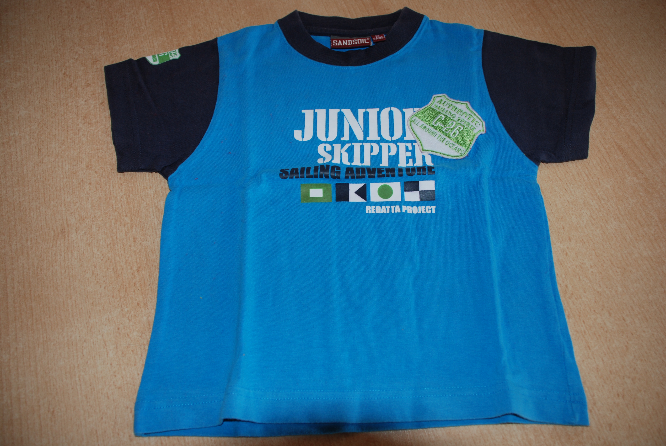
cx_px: 333
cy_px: 223
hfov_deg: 61.9
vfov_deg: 43.7
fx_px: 556
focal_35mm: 30
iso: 200
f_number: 3.8
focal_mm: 20
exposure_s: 1/60
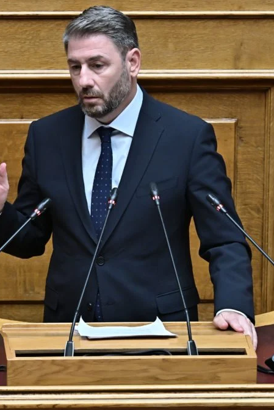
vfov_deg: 3.7
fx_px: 6355
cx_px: 91
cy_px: 205
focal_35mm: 557
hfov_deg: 2.5
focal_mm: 370
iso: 2500
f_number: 6
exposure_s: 1/250
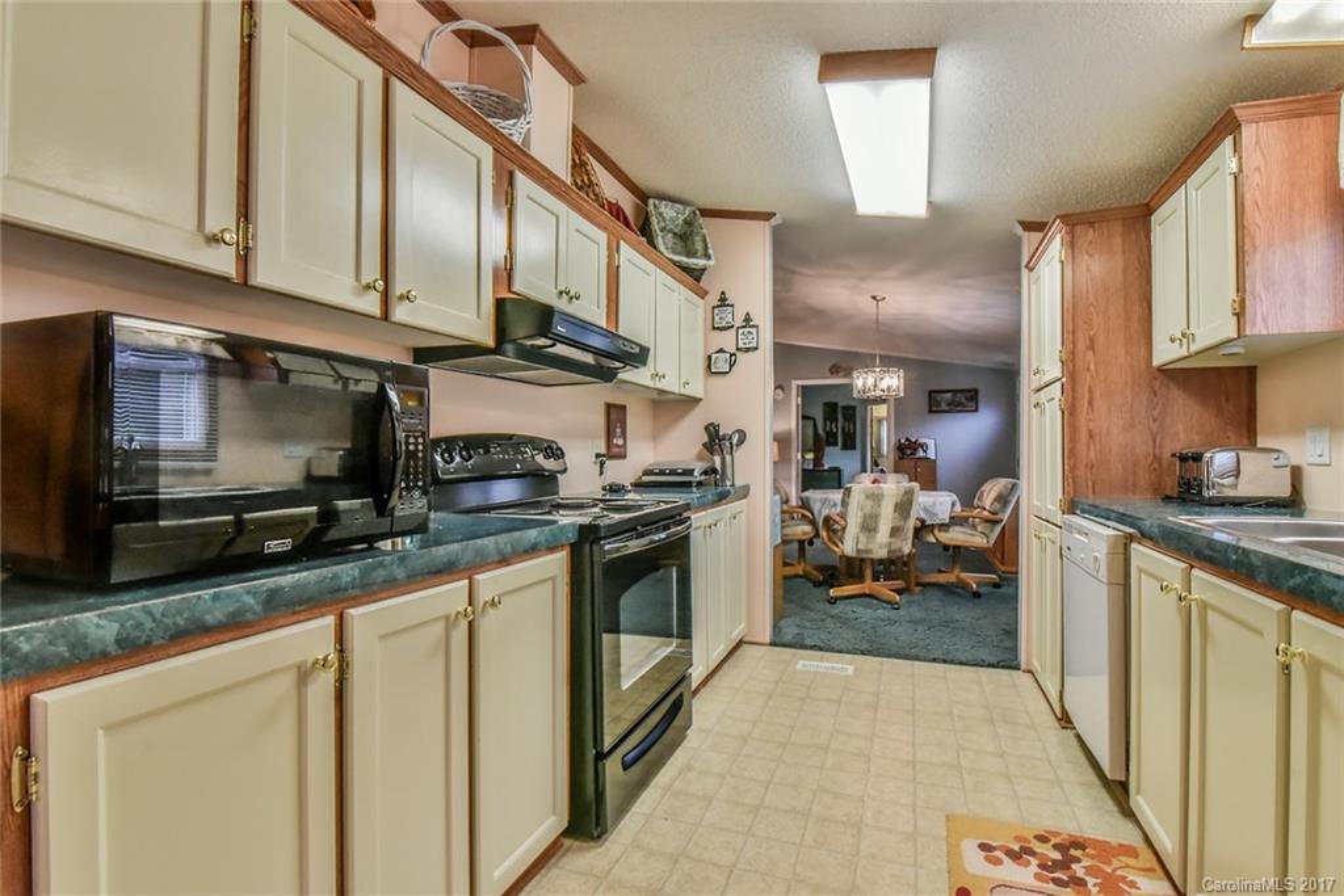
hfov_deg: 96.7
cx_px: 672
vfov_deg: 73.8
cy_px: 448
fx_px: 597
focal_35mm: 16
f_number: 11
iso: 4000
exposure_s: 1/125
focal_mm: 16
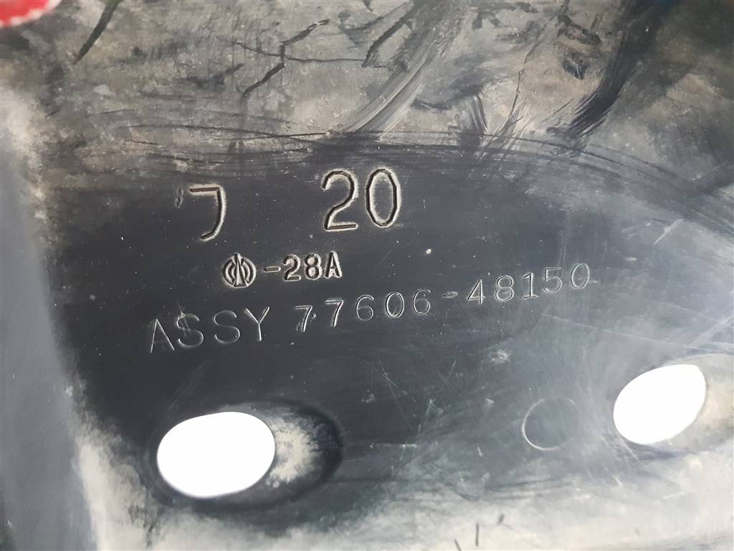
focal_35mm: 26
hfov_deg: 67.3
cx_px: 367
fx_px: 551
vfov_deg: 53.1
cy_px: 276
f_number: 1.7
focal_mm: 4.2
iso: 800
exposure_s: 1/50
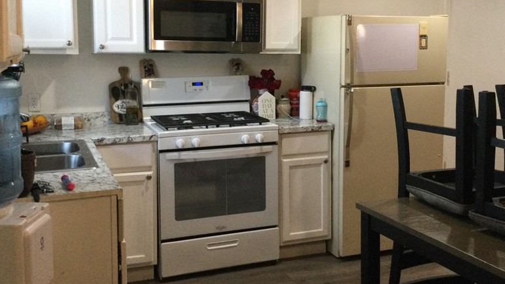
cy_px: 105
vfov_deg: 26.4
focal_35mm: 45
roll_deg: -2.9
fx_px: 602
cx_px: 283
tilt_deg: -7.8
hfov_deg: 45.4
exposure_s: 1/30
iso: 160
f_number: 2.4
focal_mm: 3.3
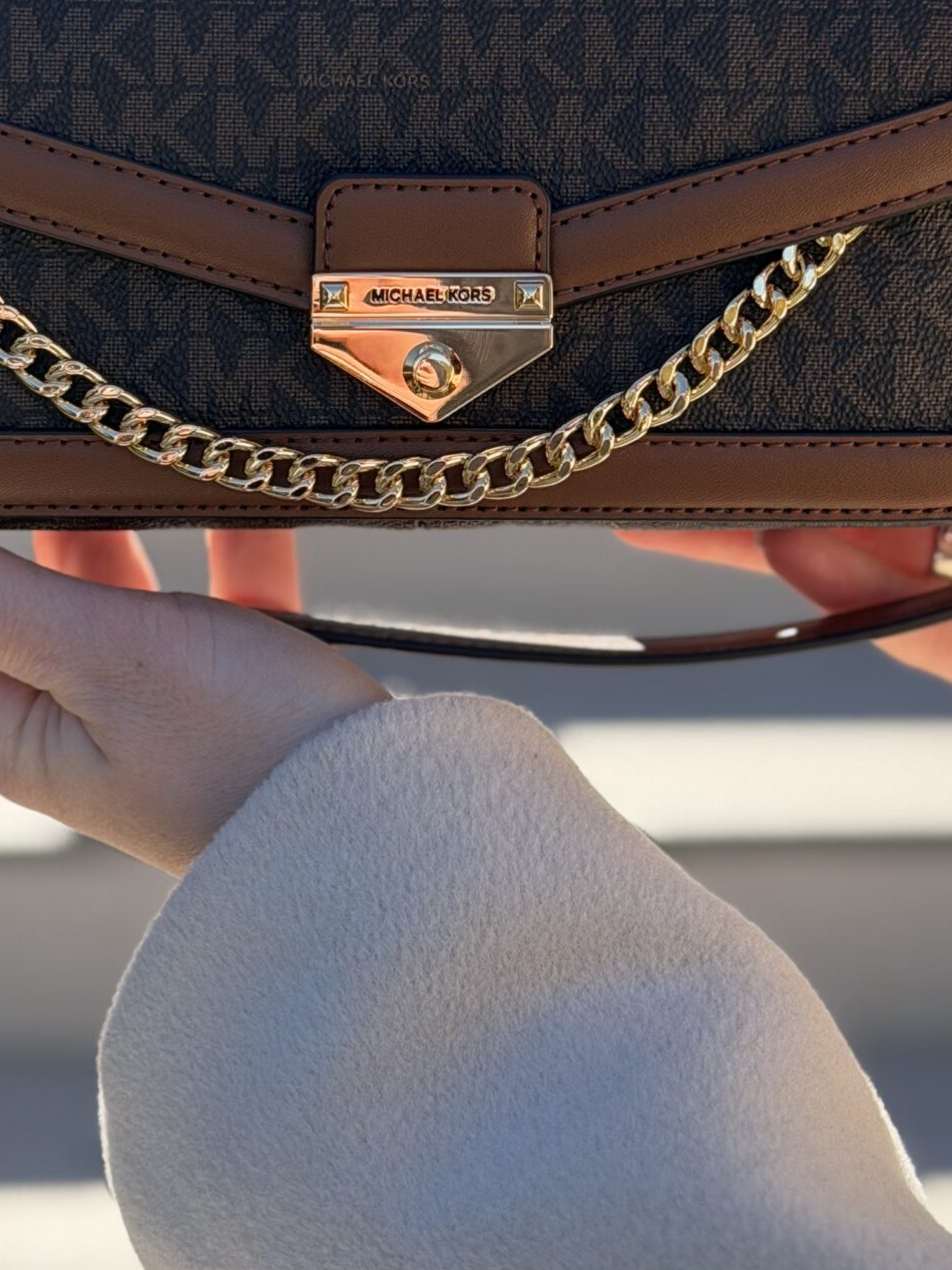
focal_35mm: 97
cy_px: 319
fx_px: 3557
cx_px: 444
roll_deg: +0.5
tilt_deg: -9.9
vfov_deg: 20.1
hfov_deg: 15.2
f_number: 1.78
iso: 100
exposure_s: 1/1330
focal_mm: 6.76
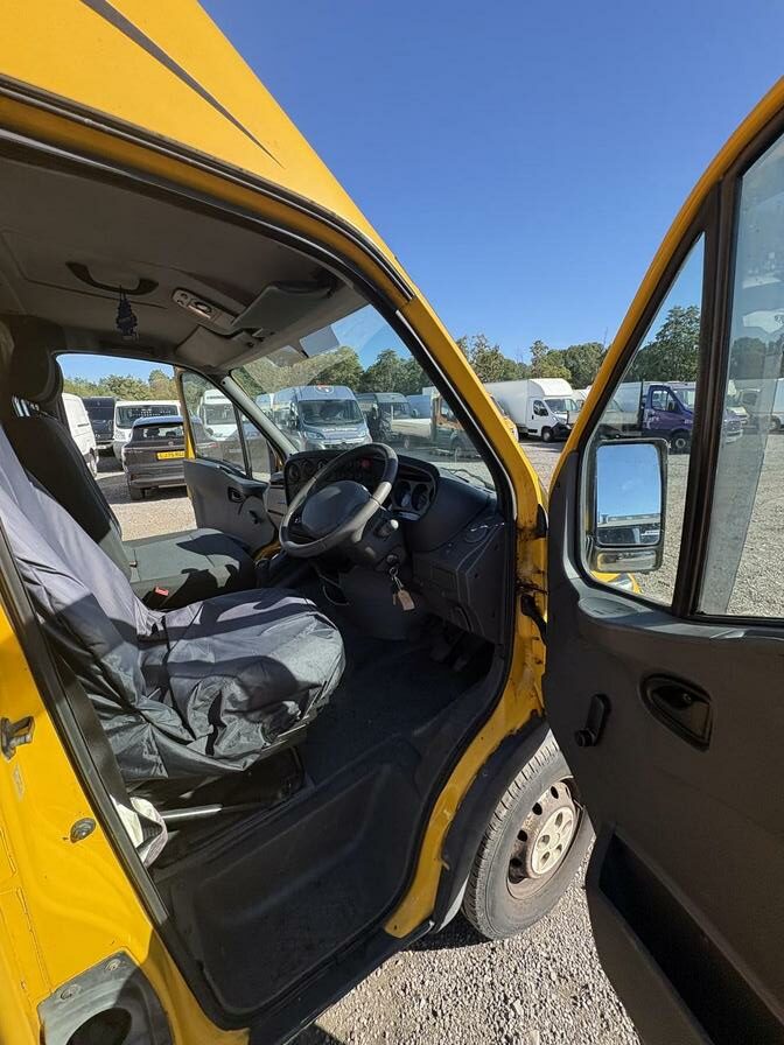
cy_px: 522
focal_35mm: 14
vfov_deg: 102.1
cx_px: 392
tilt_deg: -11.0
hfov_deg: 85.7
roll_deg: +6.5
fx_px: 423
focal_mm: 2.22
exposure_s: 1/657
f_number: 2.2
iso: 64
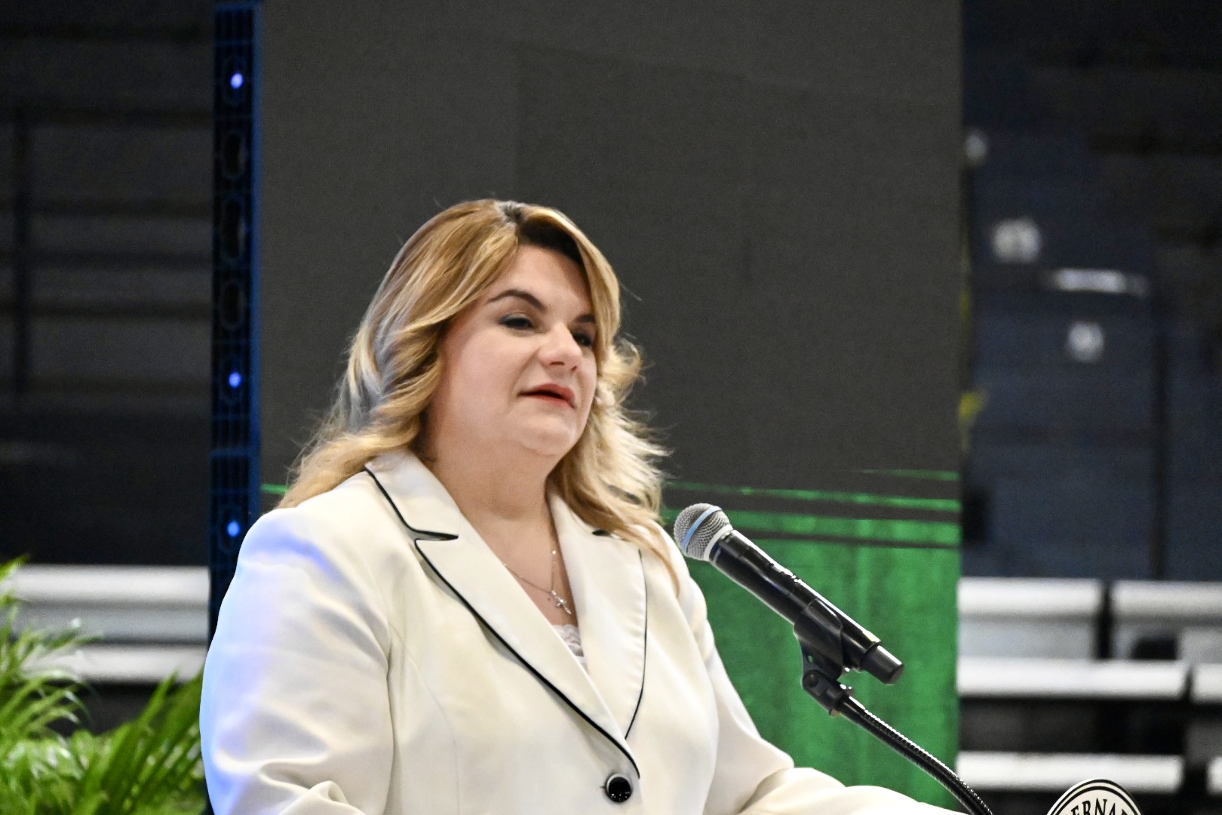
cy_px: 408
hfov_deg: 8.1
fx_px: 8655
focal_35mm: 255
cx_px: 611
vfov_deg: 5.4
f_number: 6.3
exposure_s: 1/160
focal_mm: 170
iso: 12800
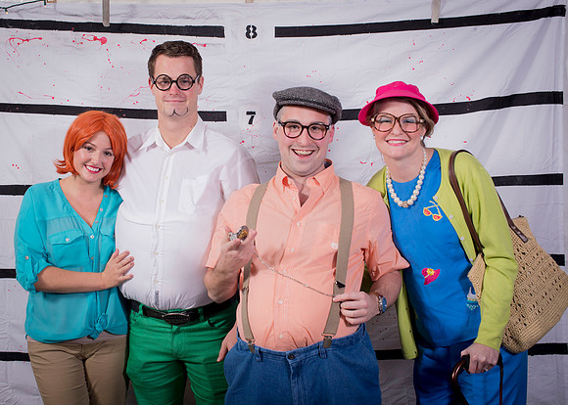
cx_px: 253
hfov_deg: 33.8
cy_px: 181
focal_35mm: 58
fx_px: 935
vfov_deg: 24.5
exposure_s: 1/125
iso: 640
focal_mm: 50
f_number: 9
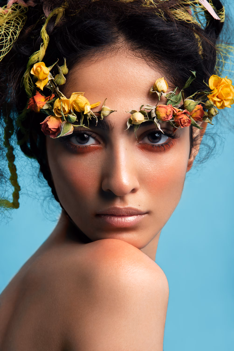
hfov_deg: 13.1
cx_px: 117
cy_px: 176
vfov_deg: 19.4
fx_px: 1023
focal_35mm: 105
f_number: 11
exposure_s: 1/160
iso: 80
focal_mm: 105
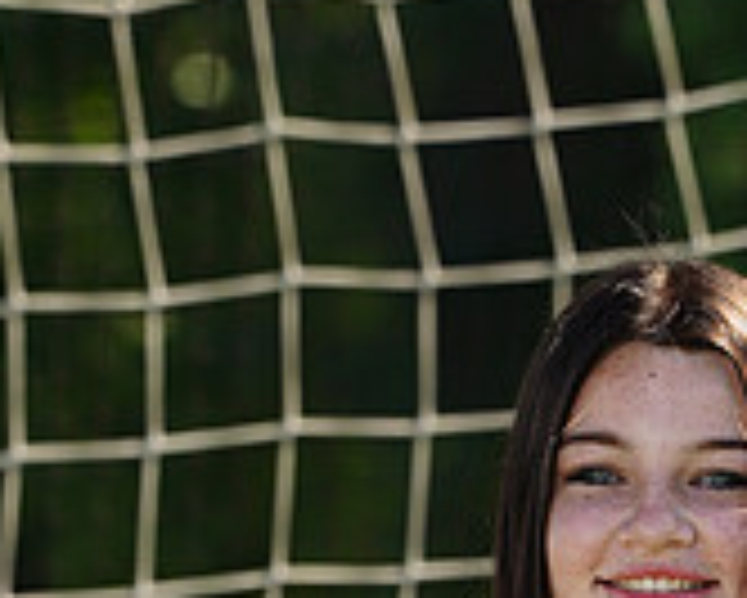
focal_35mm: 1128
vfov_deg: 1.4
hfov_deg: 1.7
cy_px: 1097
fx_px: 24953
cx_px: 716
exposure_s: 1/250
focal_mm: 345
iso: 200
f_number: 11
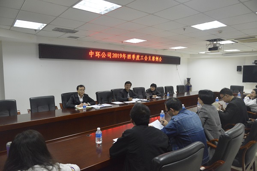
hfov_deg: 73.7
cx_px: 128
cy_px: 86
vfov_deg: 53.1
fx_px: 171
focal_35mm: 24
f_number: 6.3
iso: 6400
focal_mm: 24
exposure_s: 1/80
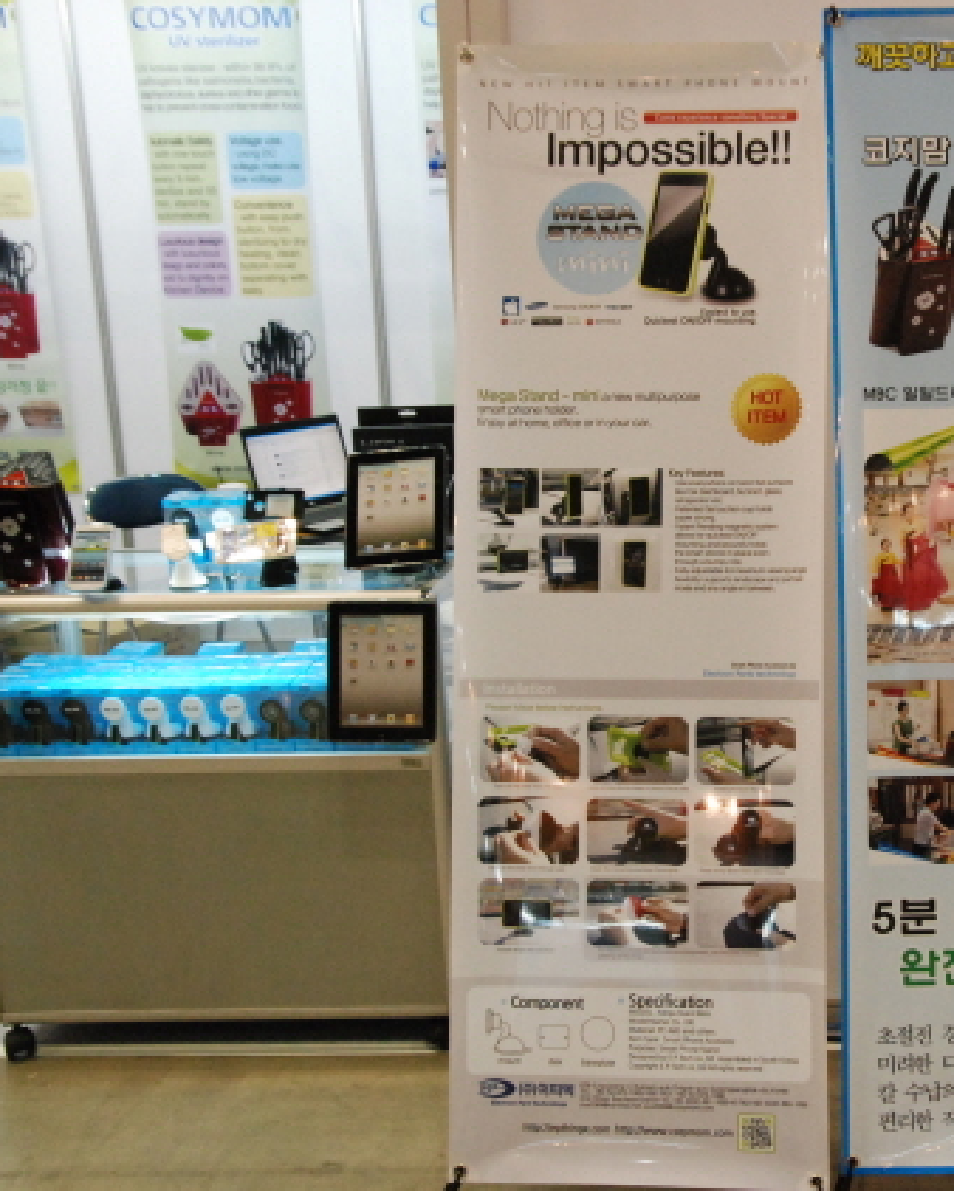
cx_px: 833
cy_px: 603
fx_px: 1658
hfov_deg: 30.9
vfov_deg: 39.5
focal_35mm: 47
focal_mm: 22
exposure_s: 1/60
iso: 1600
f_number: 4.5
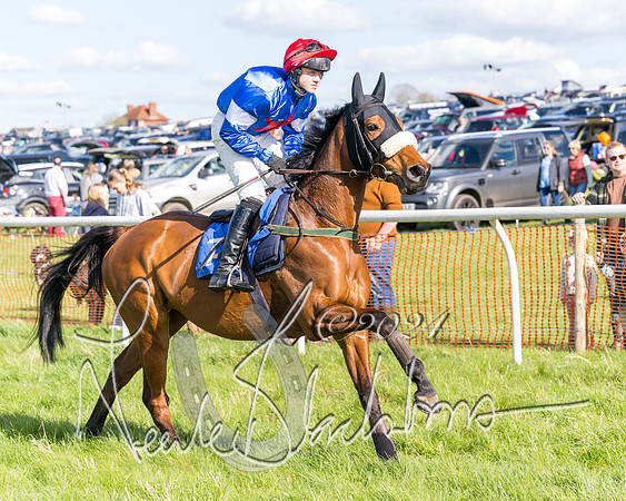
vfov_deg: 13.5
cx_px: 358
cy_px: 237
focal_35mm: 114
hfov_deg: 16.9
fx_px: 2108
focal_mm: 77
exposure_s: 1/2000
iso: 400
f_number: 4
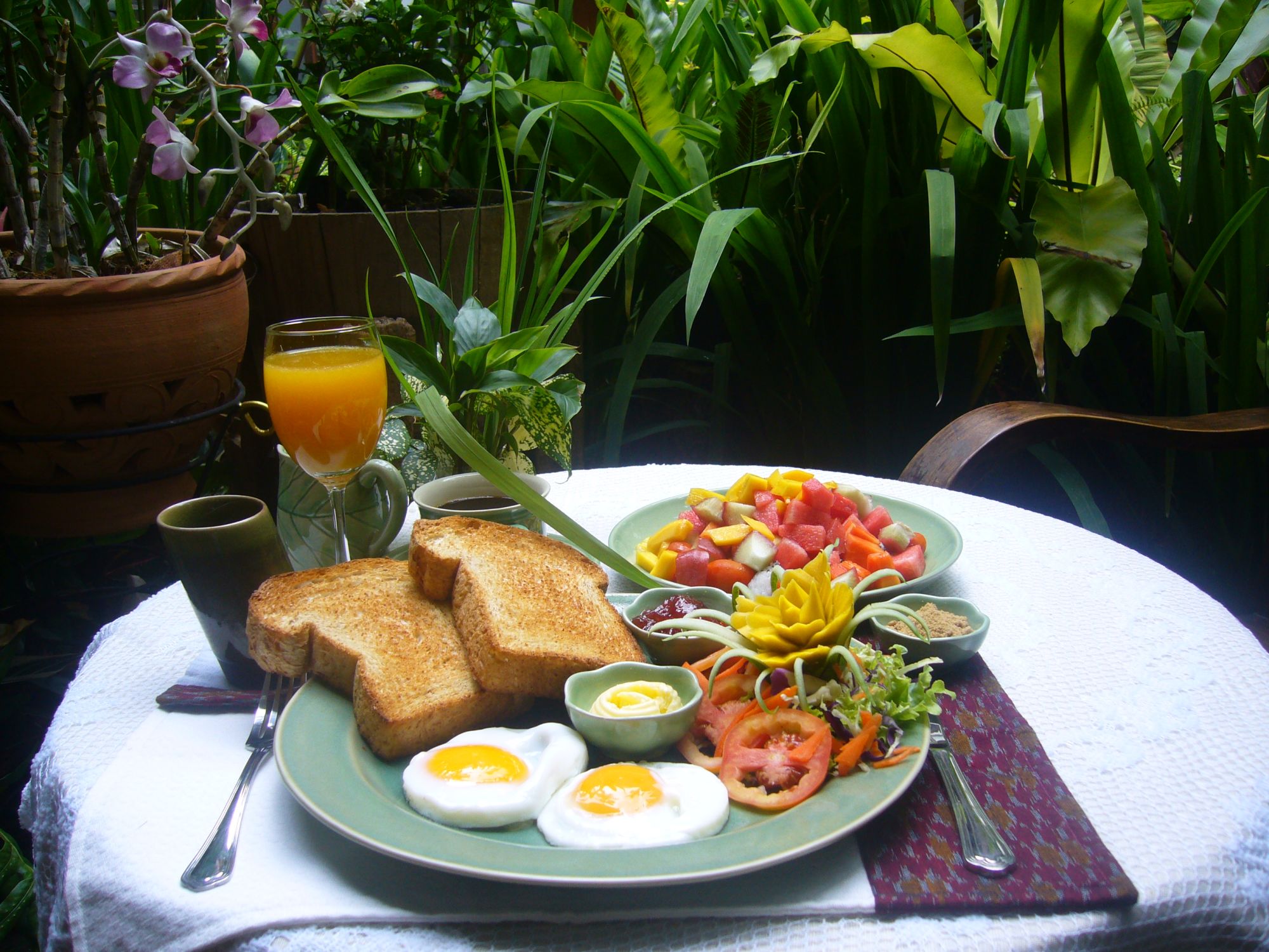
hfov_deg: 52.6
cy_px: 476
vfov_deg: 40.7
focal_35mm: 35
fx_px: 1283
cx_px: 634
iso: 80
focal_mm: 5.8
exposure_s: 1/100
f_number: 2.8
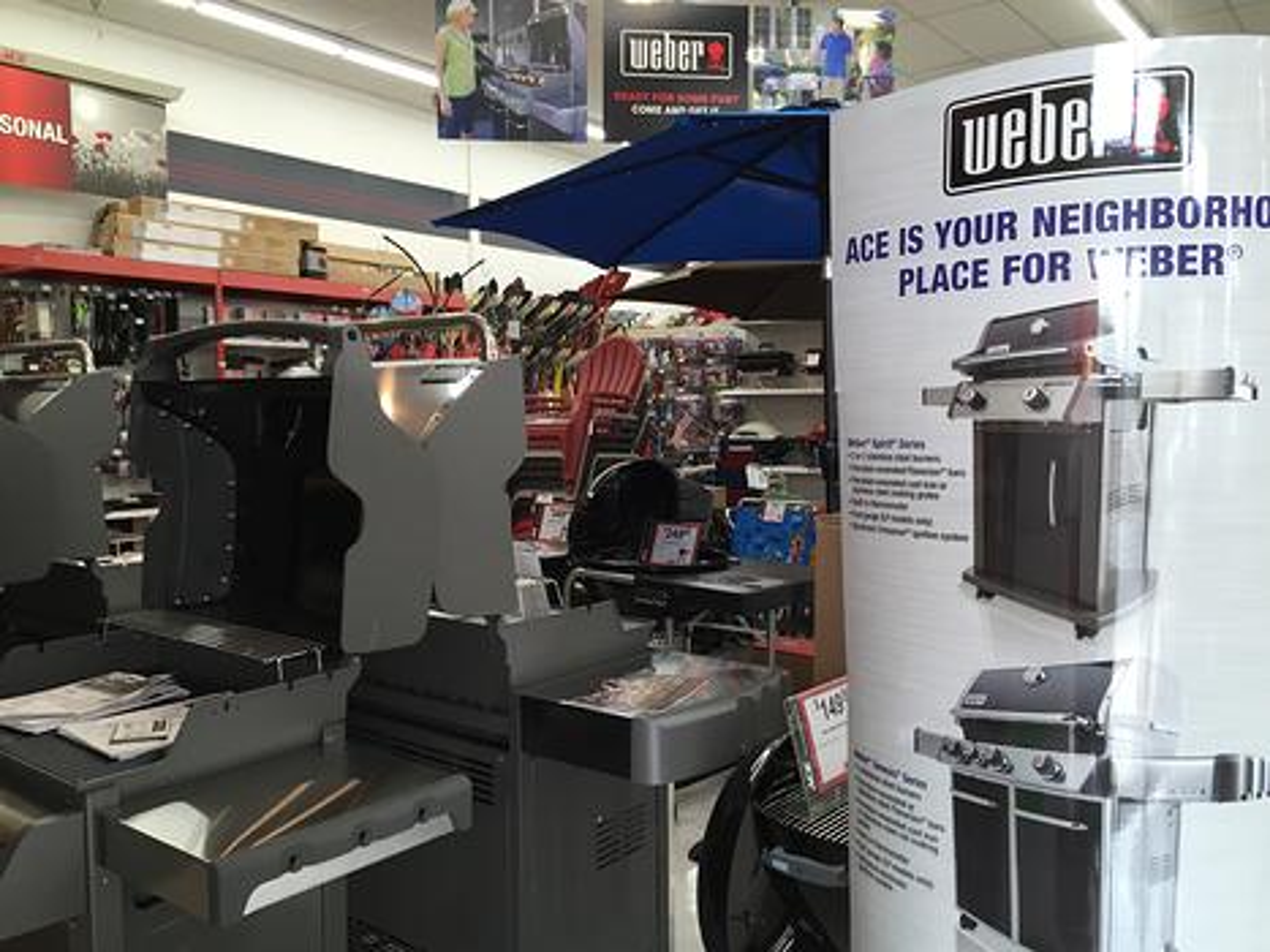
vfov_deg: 48.2
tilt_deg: -3.4
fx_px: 1064
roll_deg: +0.3
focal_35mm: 29
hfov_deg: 61.7
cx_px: 635
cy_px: 476
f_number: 2.2
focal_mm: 4.15
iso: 32
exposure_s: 1/40
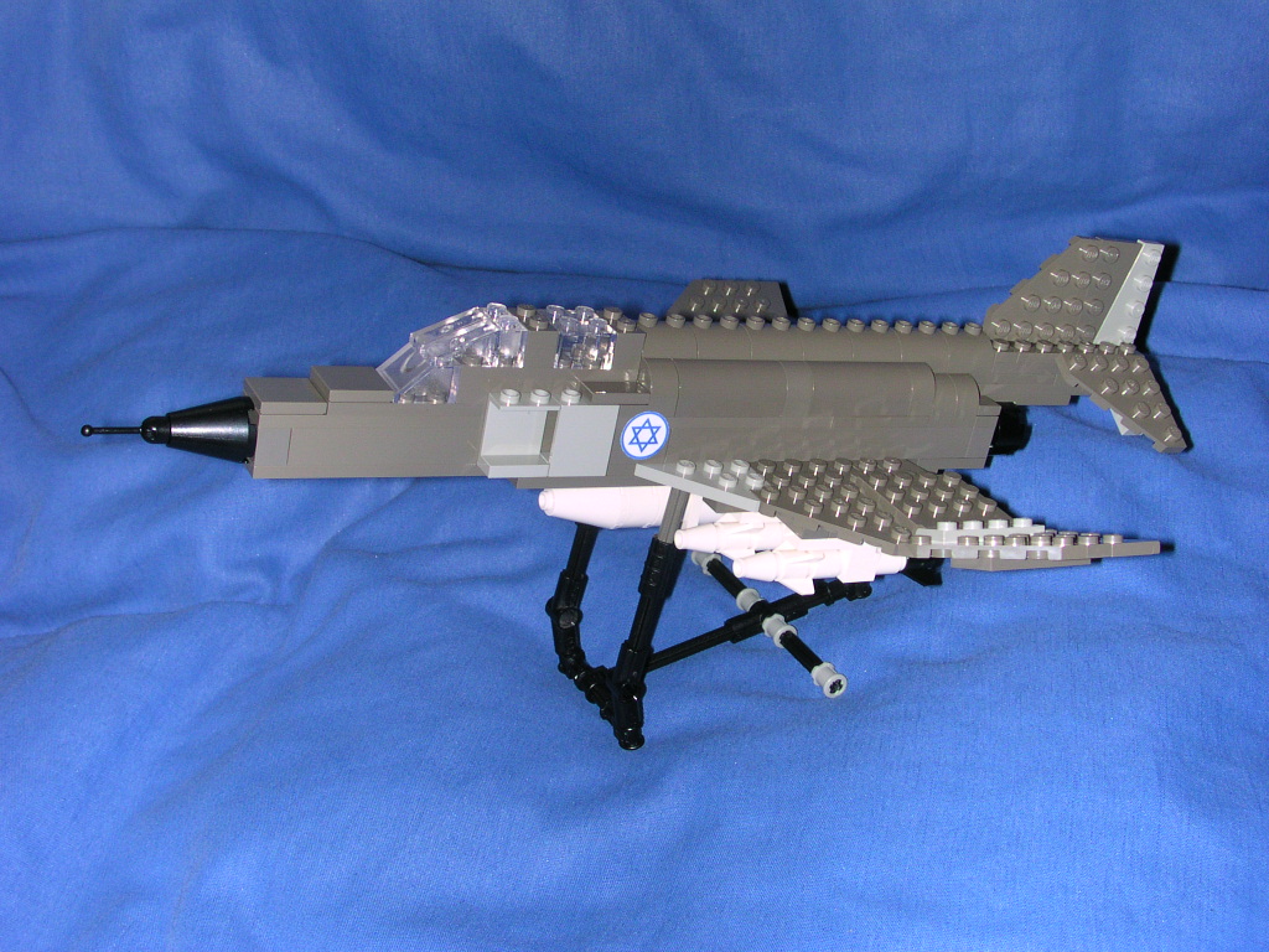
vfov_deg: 29.7
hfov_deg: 38.9
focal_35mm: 49
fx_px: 1796
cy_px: 476
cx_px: 634
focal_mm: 7.5
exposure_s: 1/60
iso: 100
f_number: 3.2
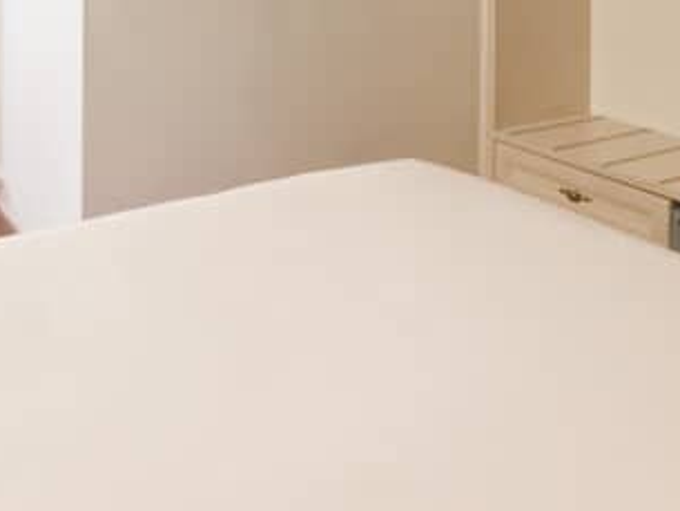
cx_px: 201
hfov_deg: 39.7
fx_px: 924
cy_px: -38
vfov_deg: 28.4
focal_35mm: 47
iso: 500
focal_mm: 2.22
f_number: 2.2
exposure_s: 1/50
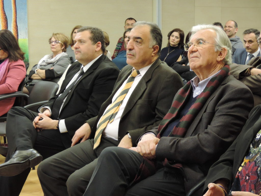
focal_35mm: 75
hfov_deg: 26.0
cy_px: 98
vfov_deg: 19.6
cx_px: 130
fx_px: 565
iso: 800
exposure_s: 1/13
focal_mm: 13.3
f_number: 3.9
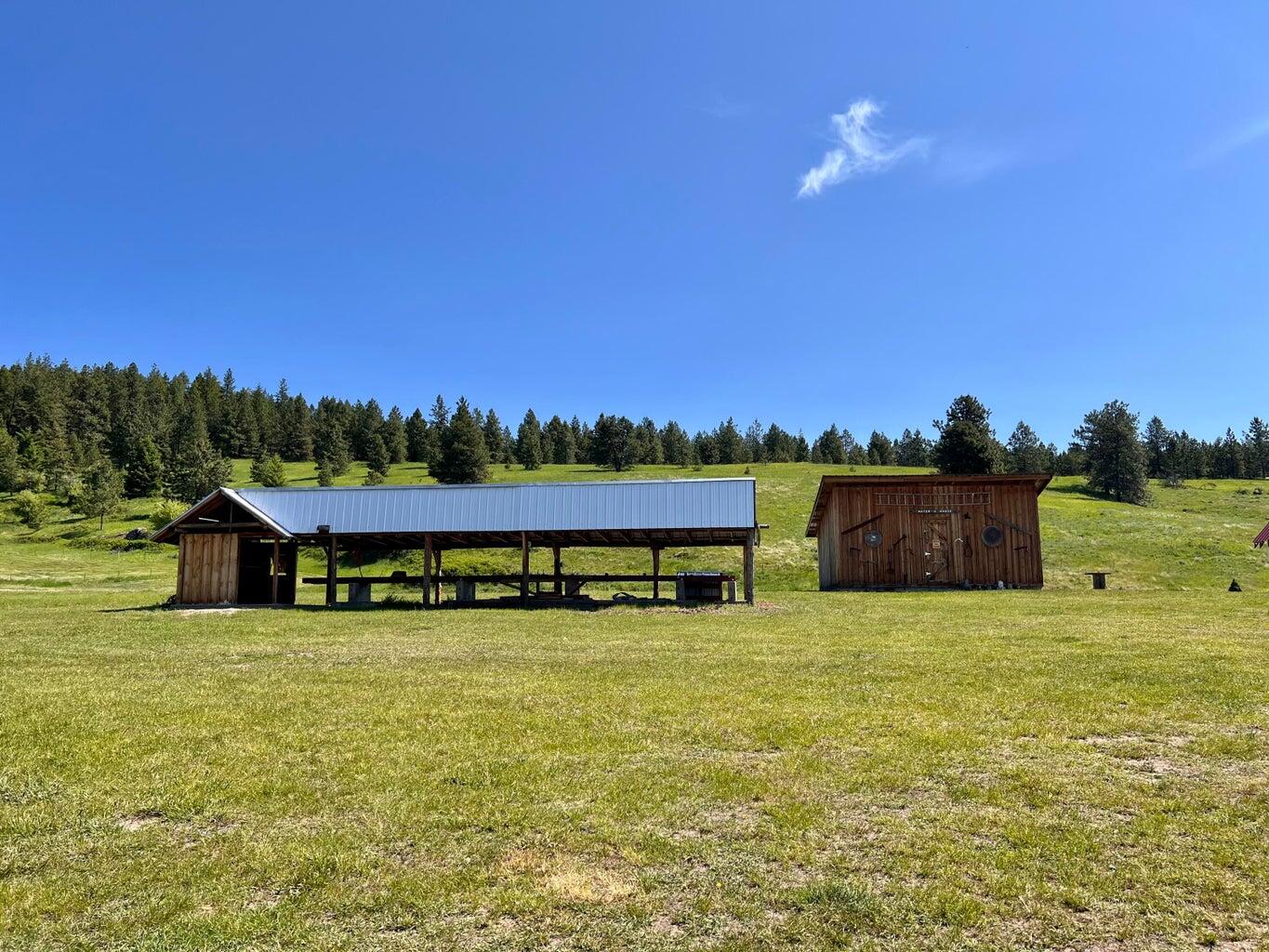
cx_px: 634
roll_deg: +0.5
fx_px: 953
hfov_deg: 67.3
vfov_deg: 53.1
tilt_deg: +8.5
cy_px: 476
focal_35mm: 26
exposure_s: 1/3968
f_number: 1.5
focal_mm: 5.7
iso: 50
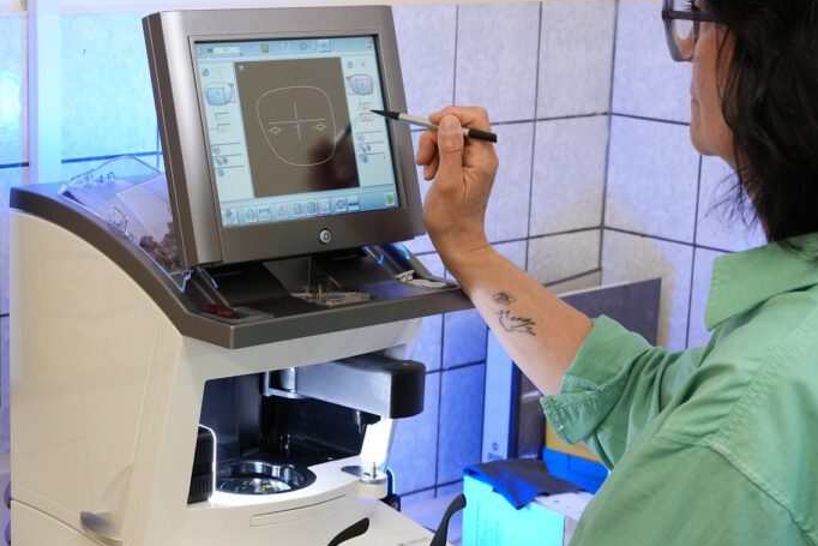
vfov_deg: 15.5
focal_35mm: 88
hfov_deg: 23.0
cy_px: 356
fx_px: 2000
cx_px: 278
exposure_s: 1/125
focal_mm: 50
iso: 2000
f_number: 7.1
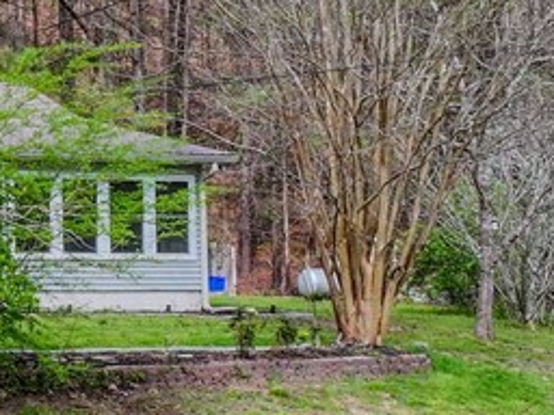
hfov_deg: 18.6
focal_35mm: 96
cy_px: 172
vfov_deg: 15.4
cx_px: -221
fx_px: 1536
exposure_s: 1/1600
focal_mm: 12.29
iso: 160
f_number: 2.8
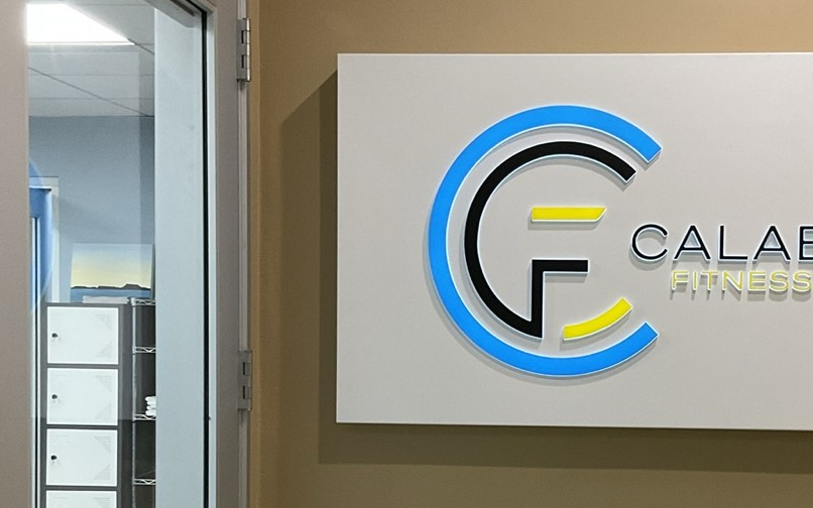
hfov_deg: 33.2
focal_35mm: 61
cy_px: 373
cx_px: 542
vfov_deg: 21.1
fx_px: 1352
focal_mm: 3
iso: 80
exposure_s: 1/60
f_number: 1.8
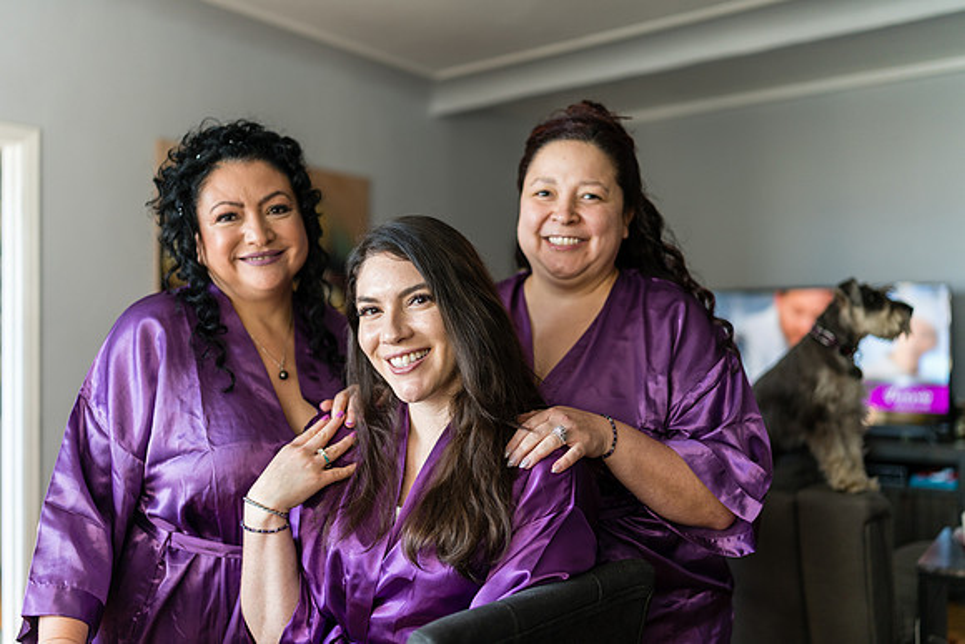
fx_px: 938
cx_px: 482
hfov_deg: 54.4
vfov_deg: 37.9
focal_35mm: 35
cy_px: 322
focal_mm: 35
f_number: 1.4
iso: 200
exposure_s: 1/250
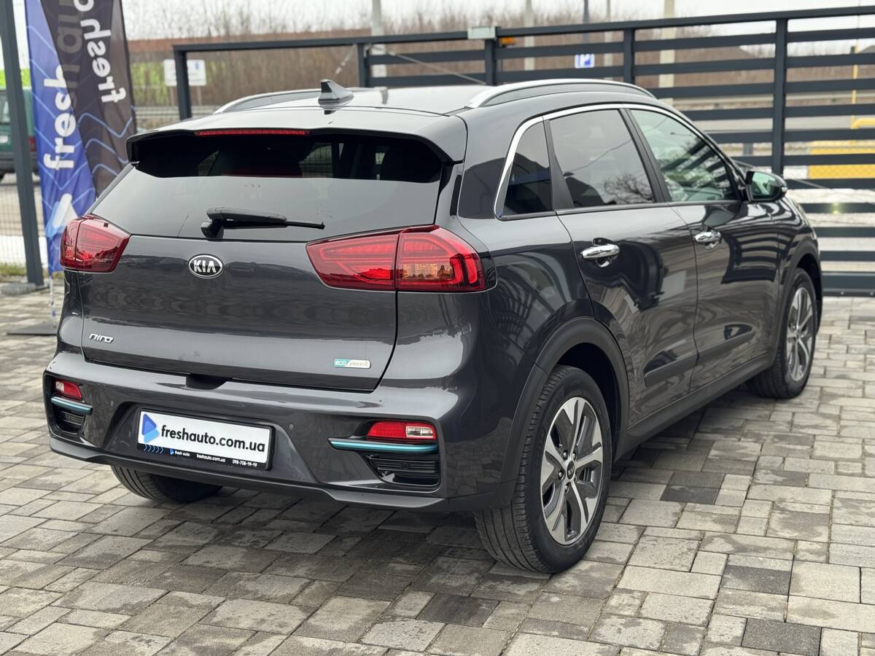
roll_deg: +2.1
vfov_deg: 30.3
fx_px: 1213
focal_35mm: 48
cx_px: 438
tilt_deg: -11.3
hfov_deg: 39.7
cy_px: 328
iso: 64
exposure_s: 1/171
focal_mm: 6.76
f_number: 1.78
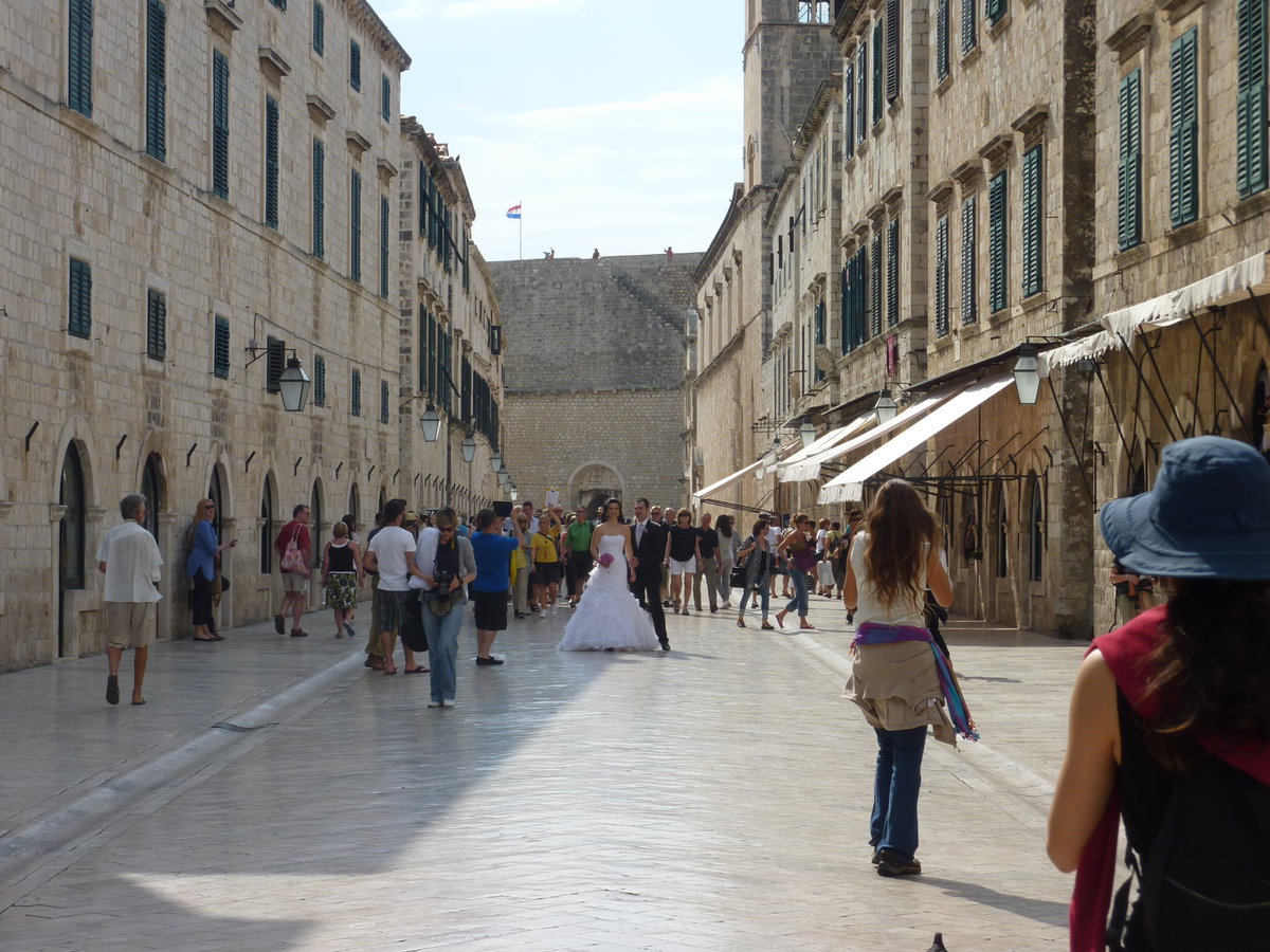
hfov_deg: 25.0
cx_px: 635
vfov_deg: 18.9
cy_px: 476
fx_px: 2862
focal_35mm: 78
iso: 80
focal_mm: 12.8
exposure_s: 1/400
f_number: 5.6
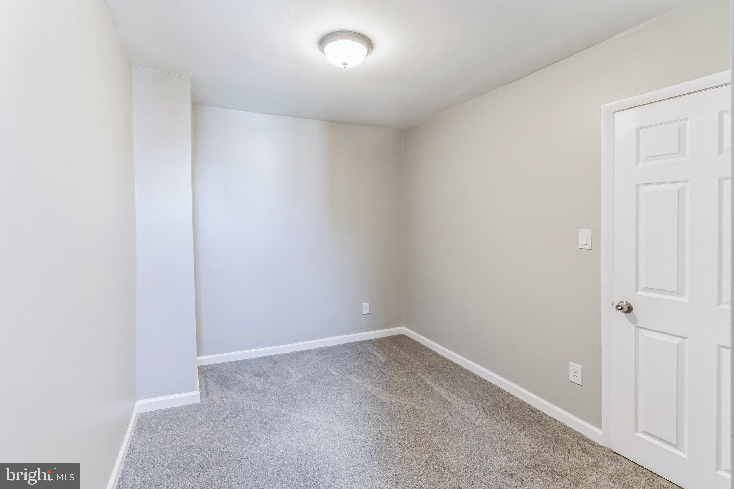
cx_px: 367
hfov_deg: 96.7
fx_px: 326
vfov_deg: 73.7
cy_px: 244
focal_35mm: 16
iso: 800
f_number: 6.3
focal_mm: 16
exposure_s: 1/20
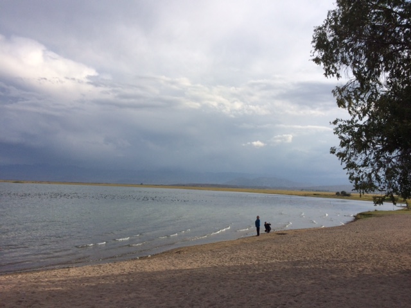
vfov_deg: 48.2
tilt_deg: +4.0
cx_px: 206
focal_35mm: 29
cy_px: 154
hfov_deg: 61.7
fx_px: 344
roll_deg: -1.6
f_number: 2.2
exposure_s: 1/2415
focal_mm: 4.15
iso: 32
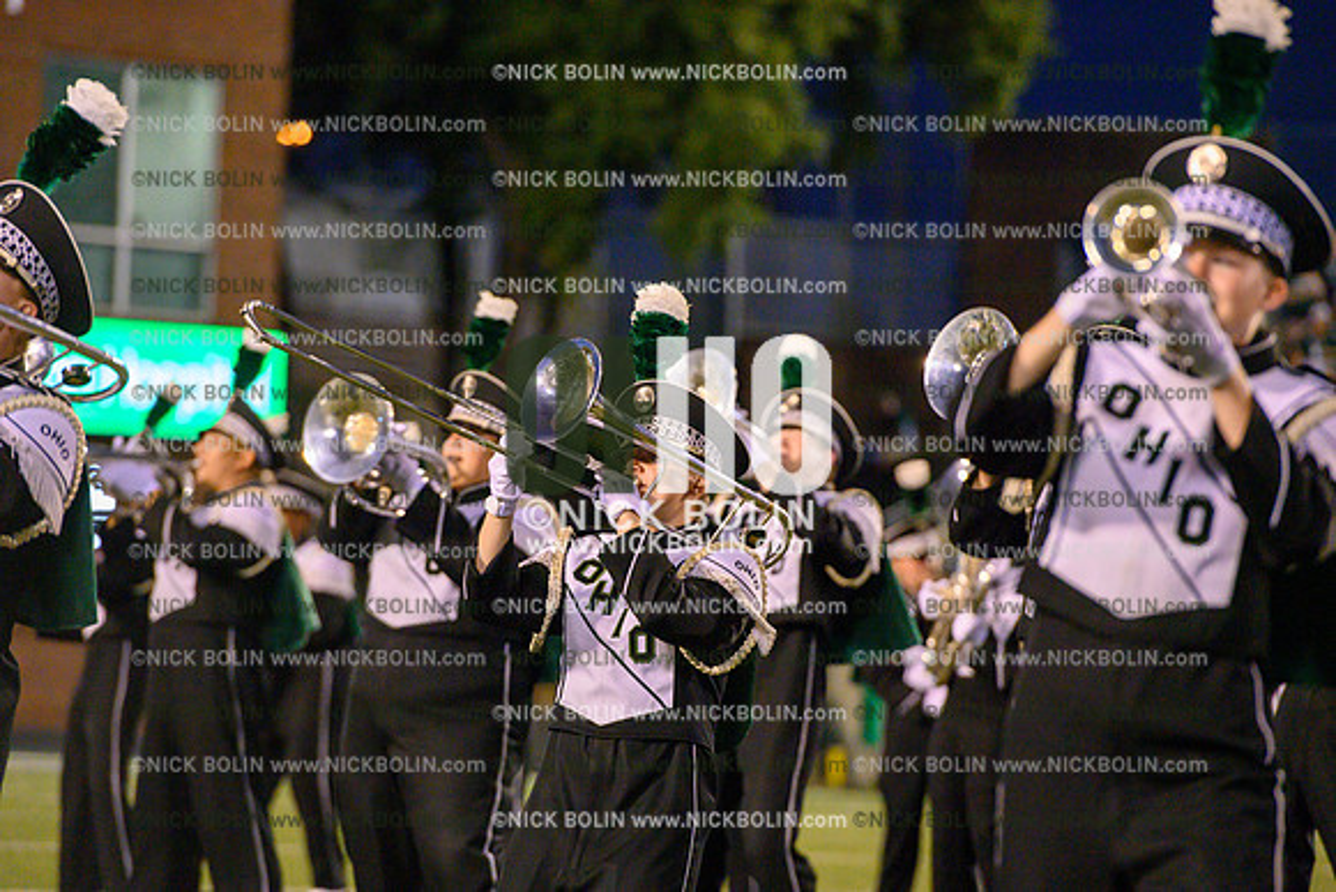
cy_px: 446
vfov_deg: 6.9
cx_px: 668
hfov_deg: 10.3
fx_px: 7424
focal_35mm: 200
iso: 10000
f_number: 4
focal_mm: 200
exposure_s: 1/1000
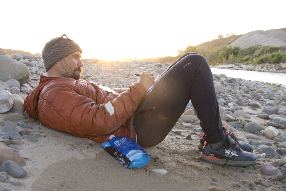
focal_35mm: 44
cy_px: 96
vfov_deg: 30.8
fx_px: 346
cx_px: 143
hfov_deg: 45.0
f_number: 8
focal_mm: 29
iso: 100
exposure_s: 1/6
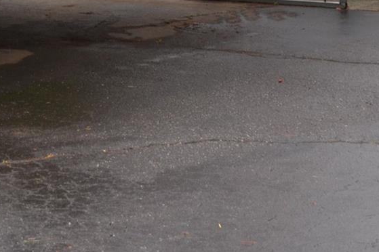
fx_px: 1042
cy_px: -107
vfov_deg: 13.2
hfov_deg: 20.5
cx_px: 121
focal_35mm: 99
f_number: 4
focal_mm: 18
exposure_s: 1/200
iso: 100
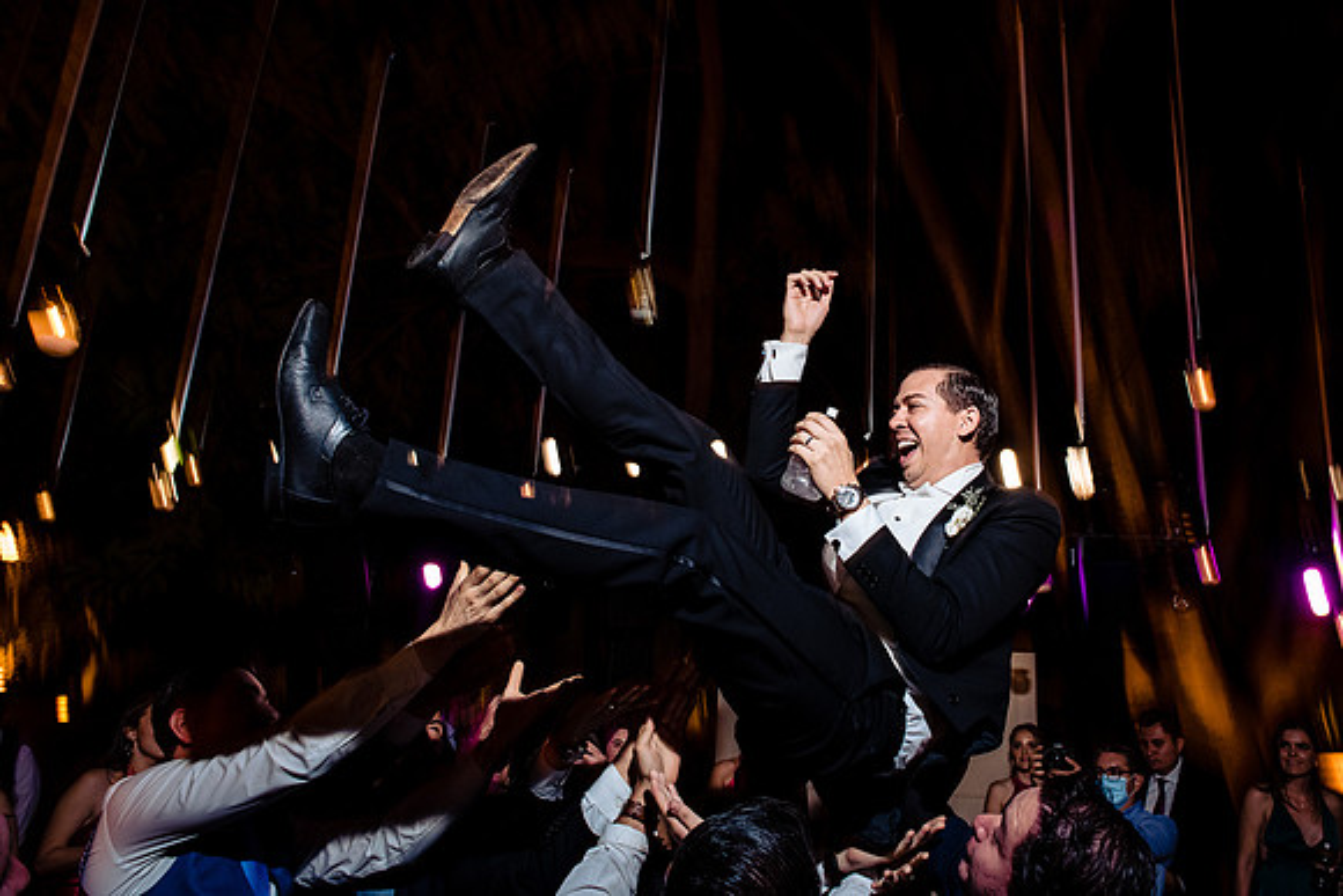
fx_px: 988
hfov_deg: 68.2
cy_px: 402
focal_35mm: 26
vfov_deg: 48.7
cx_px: 741
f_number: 7.1
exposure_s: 1/30
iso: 2000
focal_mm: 24
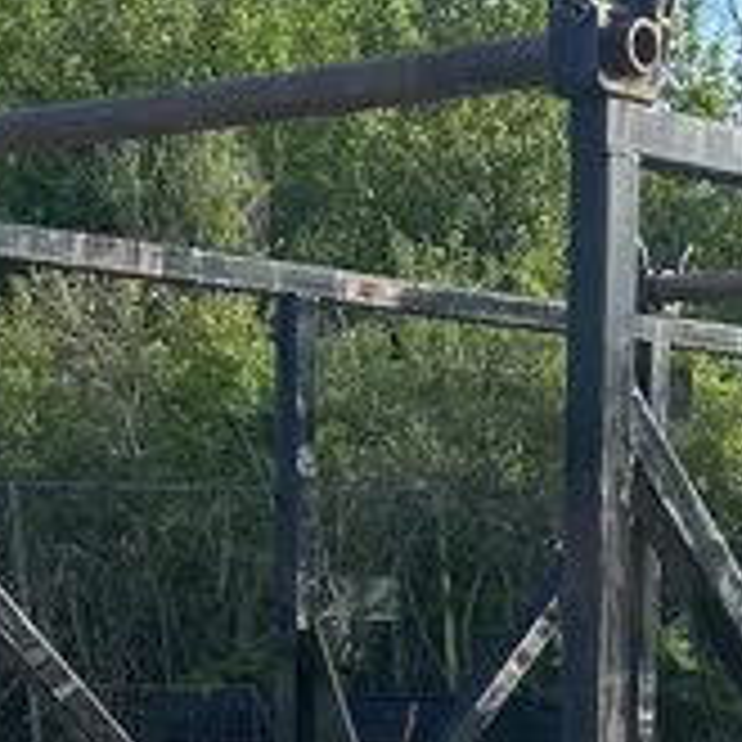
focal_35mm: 102
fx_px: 2474
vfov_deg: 16.0
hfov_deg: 16.9
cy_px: 1028
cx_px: 630
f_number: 1.5
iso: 50
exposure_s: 1/1196
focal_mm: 5.7
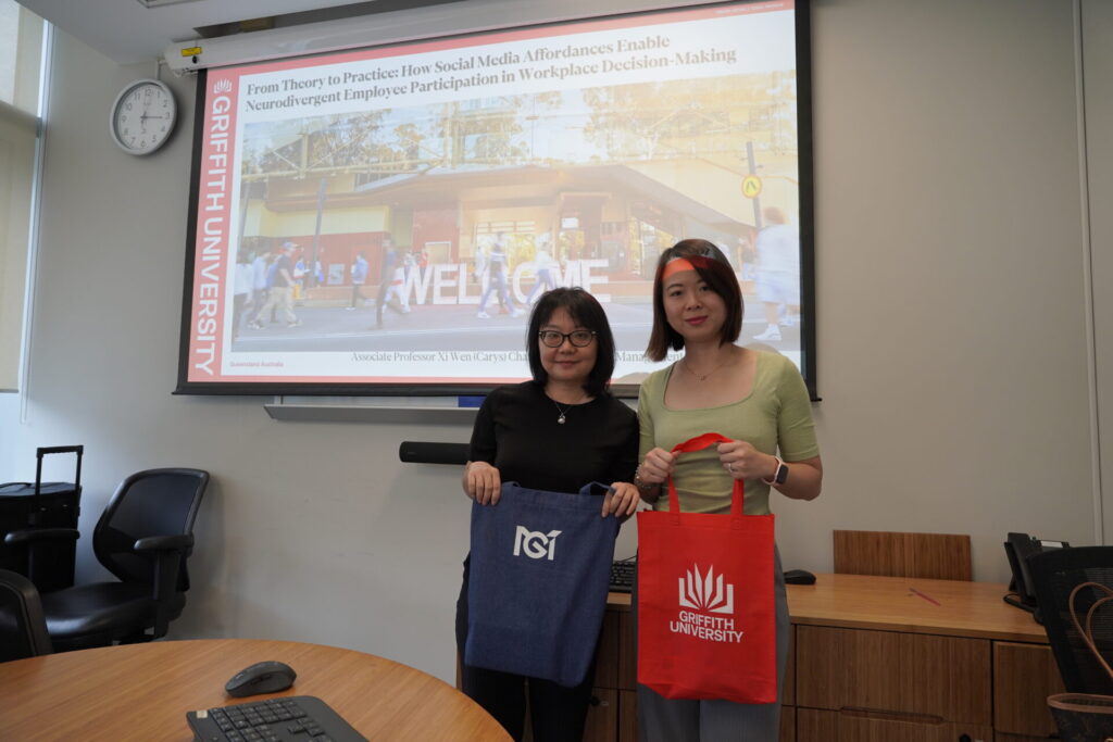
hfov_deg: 84.0
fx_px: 618
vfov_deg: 61.9
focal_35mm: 20
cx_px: 556
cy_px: 371
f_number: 4
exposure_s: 1/160
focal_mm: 20
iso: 640
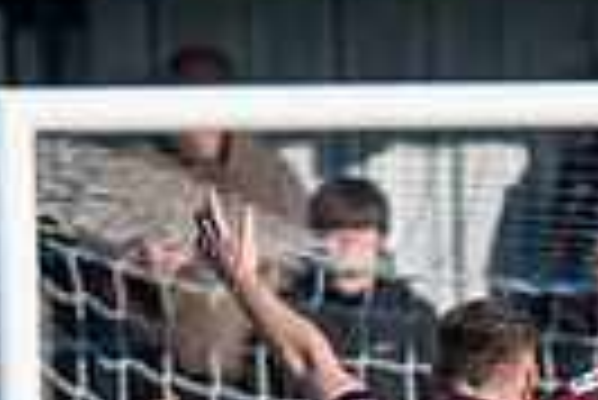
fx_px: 46378
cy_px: 605
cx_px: 1026
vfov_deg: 0.5
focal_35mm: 2789
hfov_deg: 0.7
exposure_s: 1/1600
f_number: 4
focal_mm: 300
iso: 200
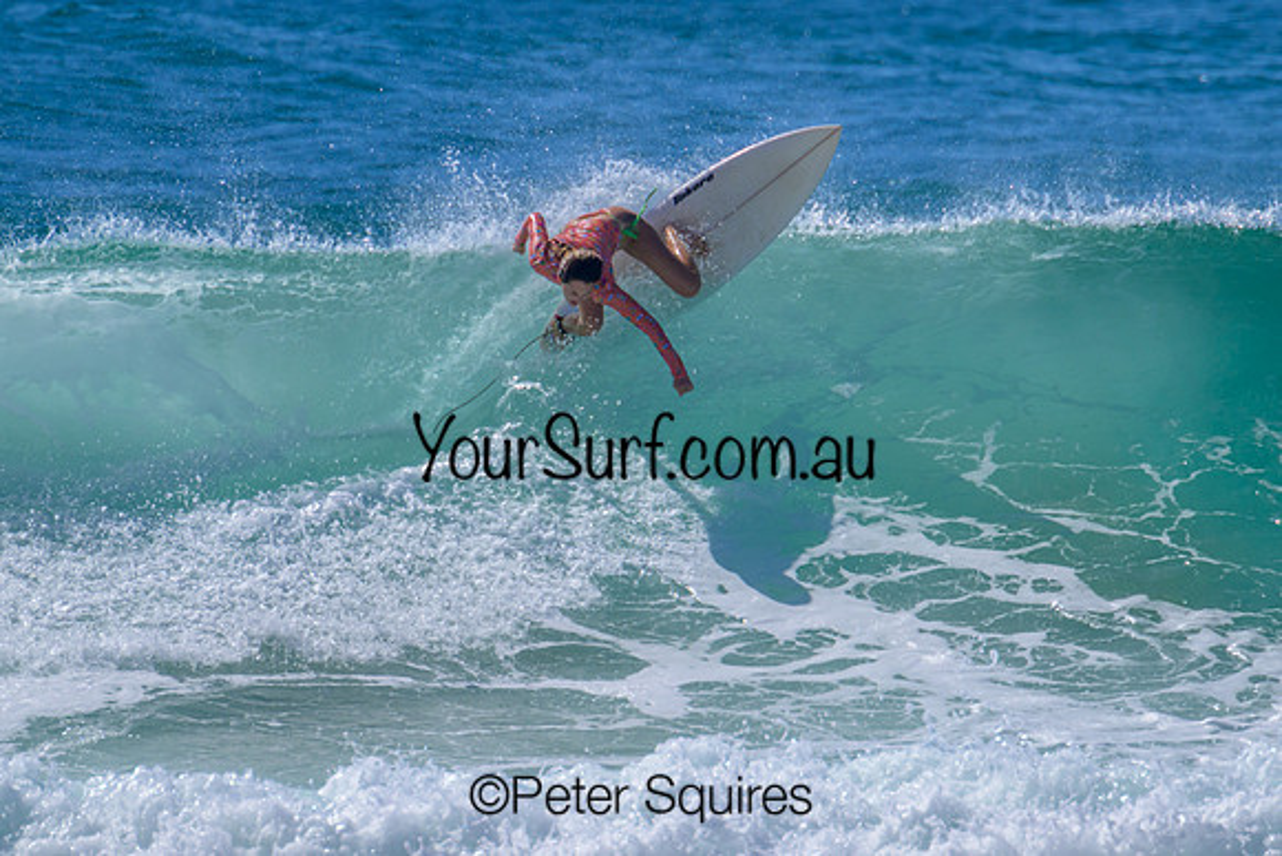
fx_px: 39054
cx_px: 668
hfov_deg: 1.9
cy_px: 364
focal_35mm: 1096
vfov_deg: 1.3
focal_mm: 800
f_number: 11
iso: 560
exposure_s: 1/2000
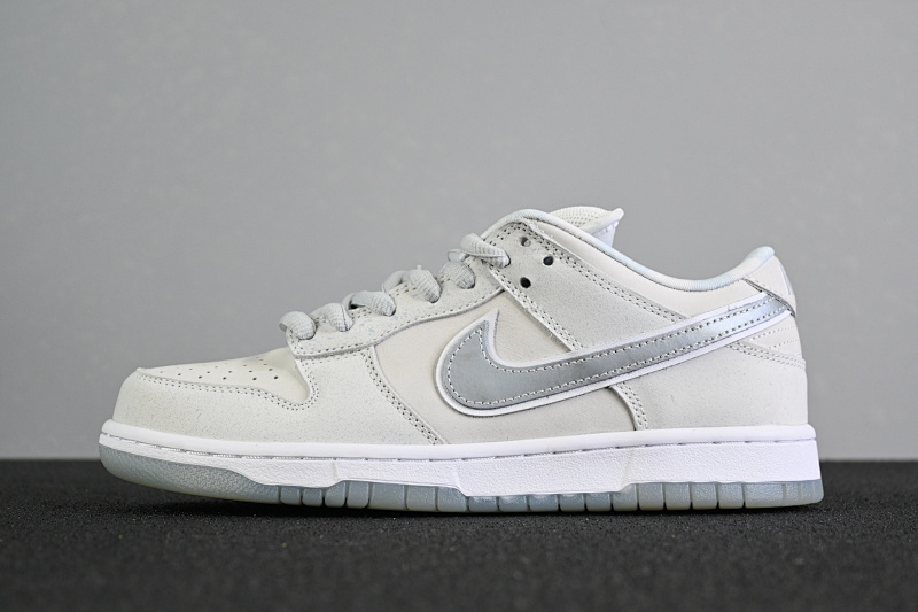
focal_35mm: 63
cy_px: 306
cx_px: 459
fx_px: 1606
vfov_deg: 21.6
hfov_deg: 31.9
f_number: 5.6
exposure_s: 1/125
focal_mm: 42
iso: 500
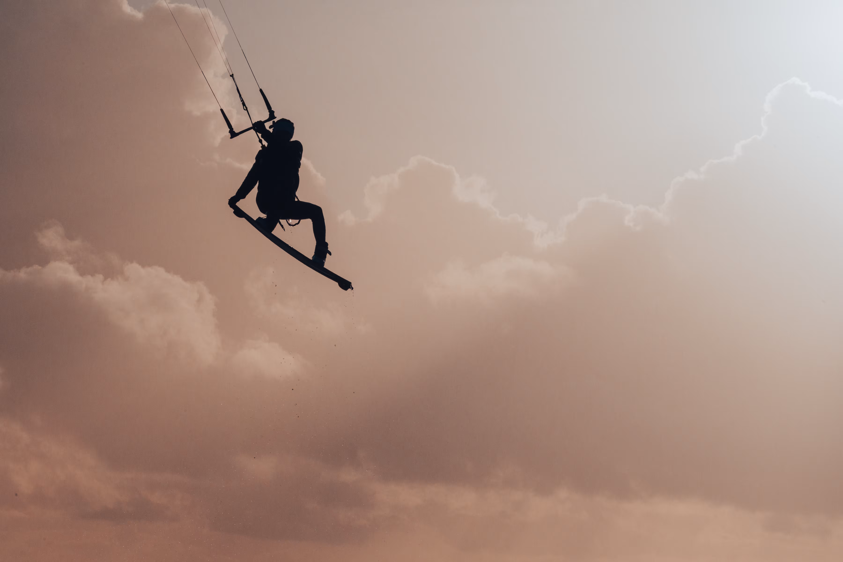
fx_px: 4917
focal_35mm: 210
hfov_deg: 9.8
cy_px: 281
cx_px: 422
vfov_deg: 6.5
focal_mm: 210
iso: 1000
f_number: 20
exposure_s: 1/5000
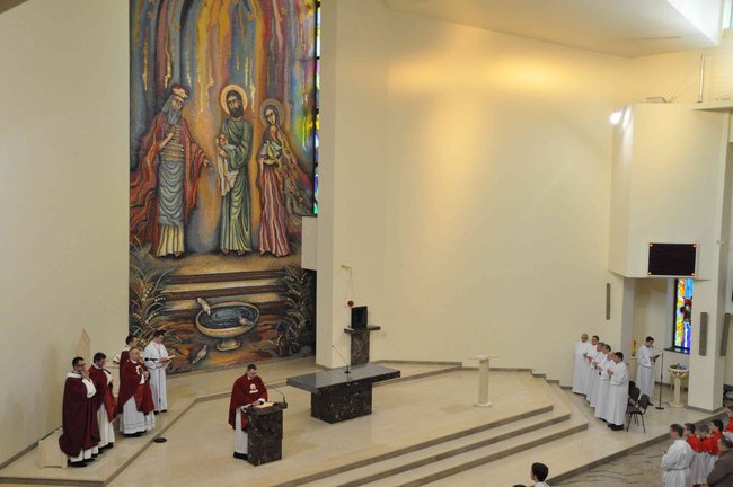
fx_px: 763
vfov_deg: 35.4
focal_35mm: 38
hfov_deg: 51.3
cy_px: 244
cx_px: 366
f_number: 11
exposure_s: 1/20
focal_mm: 25
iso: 3200
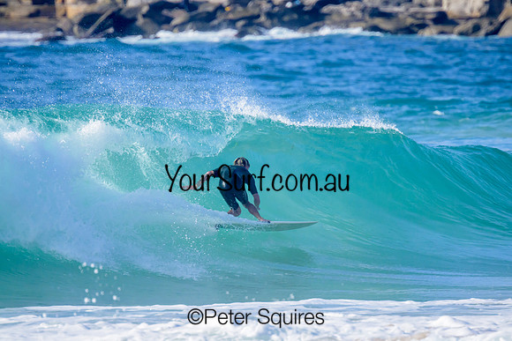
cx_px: 260
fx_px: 11837
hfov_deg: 2.5
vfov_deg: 1.7
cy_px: 168
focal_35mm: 832
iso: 1400
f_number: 11
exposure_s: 1/2000
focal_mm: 800
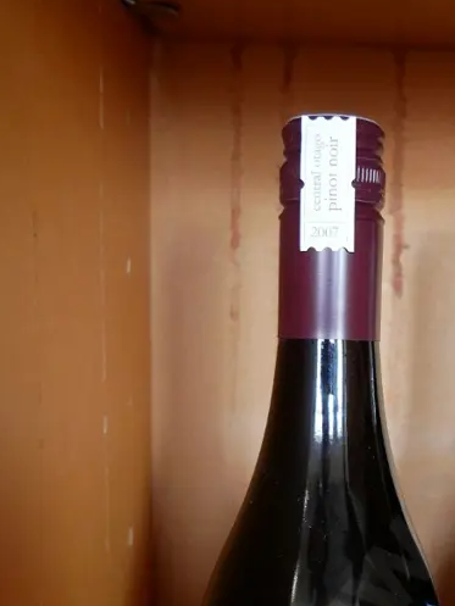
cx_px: 410
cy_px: 549
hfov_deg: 20.6
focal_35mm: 70
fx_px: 1226
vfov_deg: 26.8
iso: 1600
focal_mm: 17
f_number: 4
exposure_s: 1/60
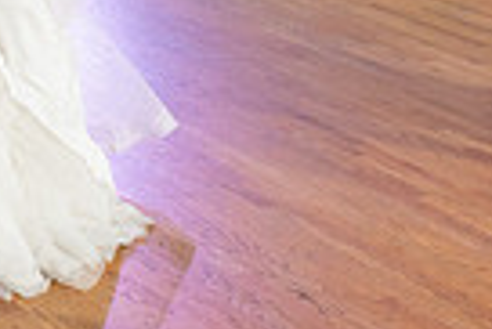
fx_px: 1724
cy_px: -205
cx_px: -296
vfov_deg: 10.4
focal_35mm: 126
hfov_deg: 14.8
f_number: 4
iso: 800
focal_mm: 24
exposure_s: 1/160
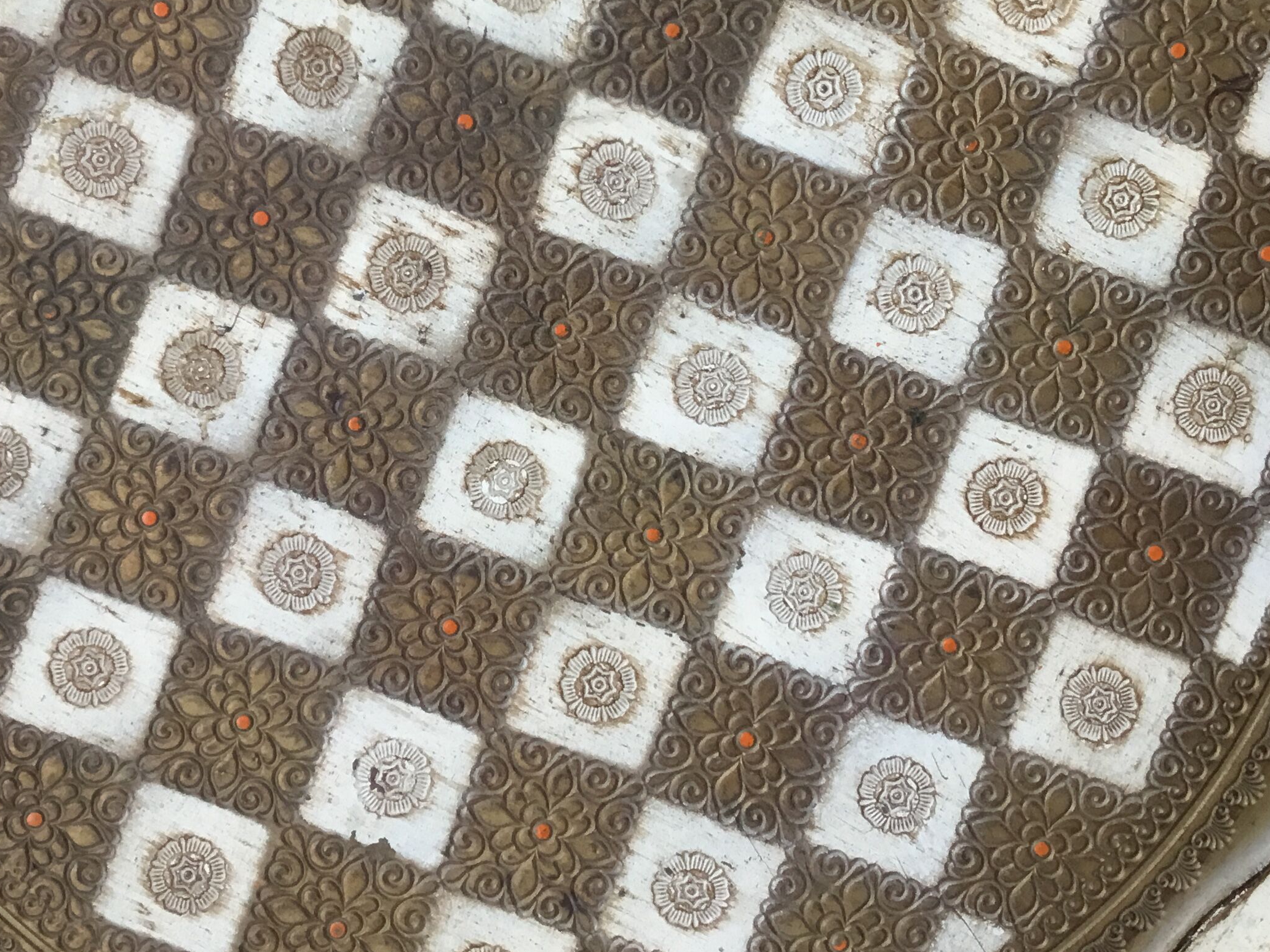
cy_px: 326
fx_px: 1798
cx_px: 534
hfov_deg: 38.8
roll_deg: +1.4
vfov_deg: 29.5
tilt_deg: -9.4
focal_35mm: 49
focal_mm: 3.3
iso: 80
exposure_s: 1/33
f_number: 2.4
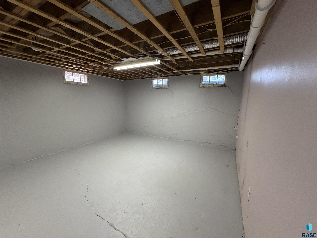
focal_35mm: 14
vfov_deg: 85.7
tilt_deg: -8.5
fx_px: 128
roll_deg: -0.8
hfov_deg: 102.1
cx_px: 158
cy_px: 119
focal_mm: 2.22
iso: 320
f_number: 2.2
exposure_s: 1/60
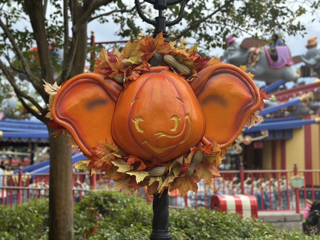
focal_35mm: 48
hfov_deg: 39.7
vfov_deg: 30.3
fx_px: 444
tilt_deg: +6.3
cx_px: 160
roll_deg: +0.1
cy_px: 120
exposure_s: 1/1916
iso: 100
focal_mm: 6.86
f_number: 1.78
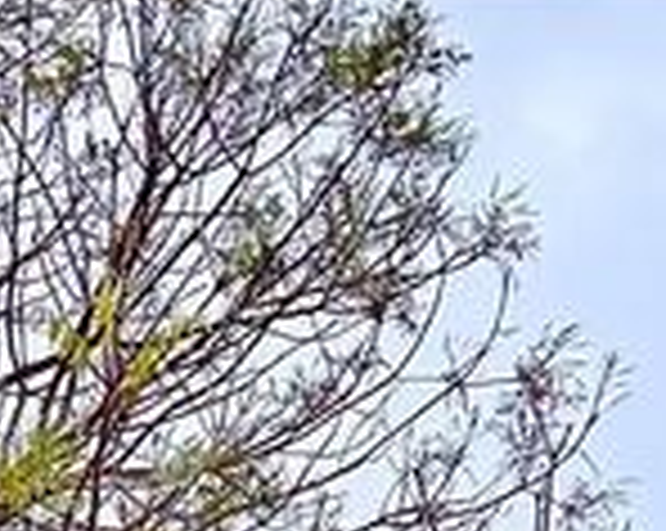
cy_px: 1706
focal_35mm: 162
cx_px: 400
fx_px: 3189
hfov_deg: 11.9
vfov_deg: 7.9
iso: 100
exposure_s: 1/772
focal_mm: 6.76
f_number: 1.78
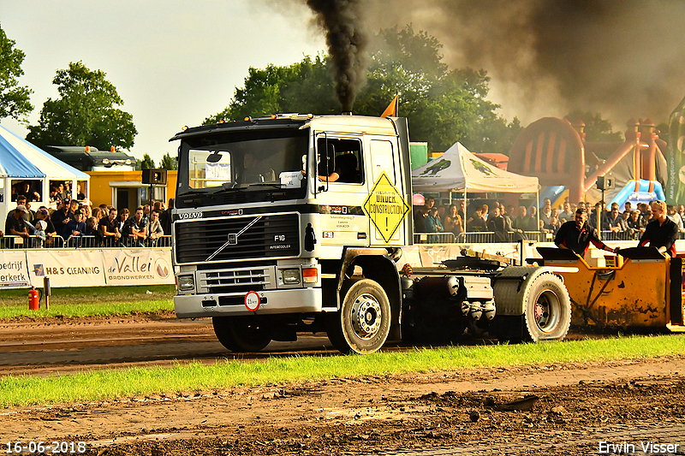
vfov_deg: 10.6
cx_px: 342
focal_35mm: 129
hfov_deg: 15.9
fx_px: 2454
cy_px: 228
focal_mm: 86
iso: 1250
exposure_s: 1/6400
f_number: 5.6
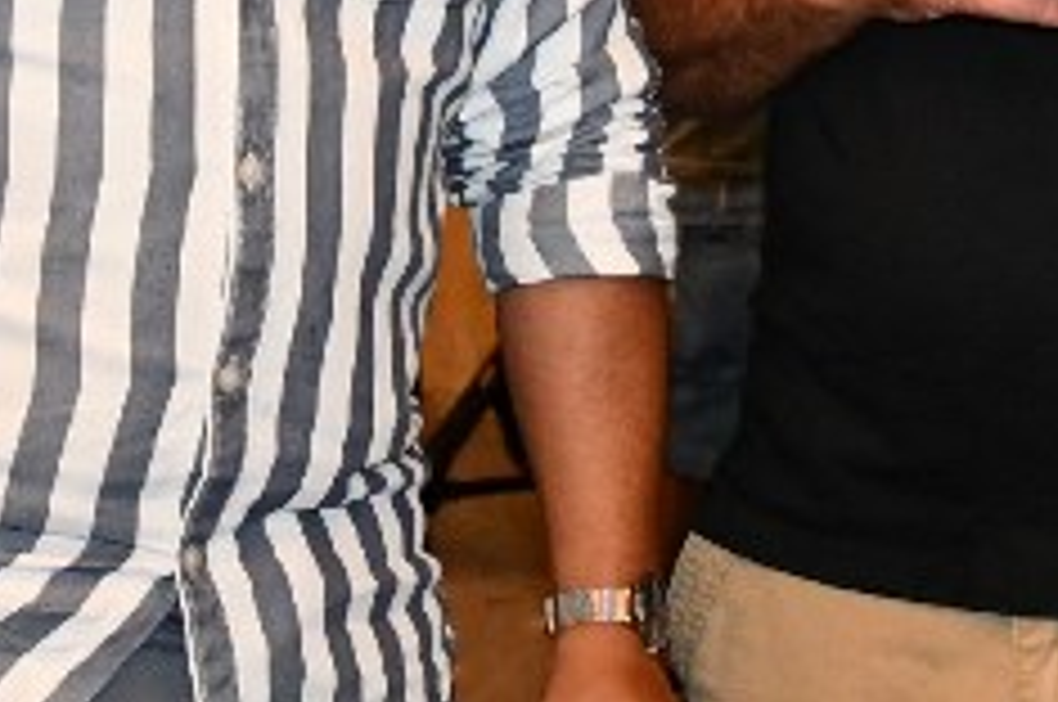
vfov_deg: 8.6
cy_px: -130
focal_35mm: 157
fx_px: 4608
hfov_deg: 13.1
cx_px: 567
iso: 4000
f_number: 3.8
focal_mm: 24
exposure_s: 1/60
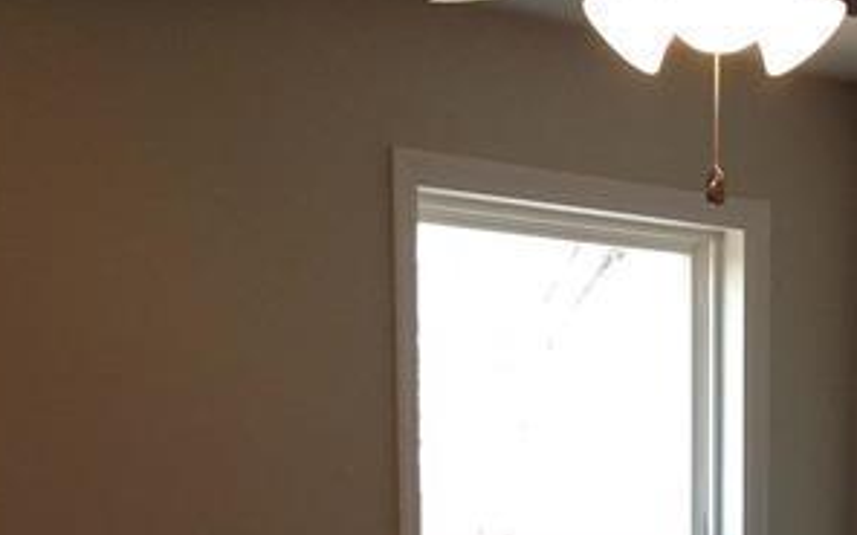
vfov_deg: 13.1
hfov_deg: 21.4
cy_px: 720
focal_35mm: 96
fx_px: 2242
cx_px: 650
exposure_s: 1/60
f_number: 2.4
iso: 64
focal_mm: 4.28
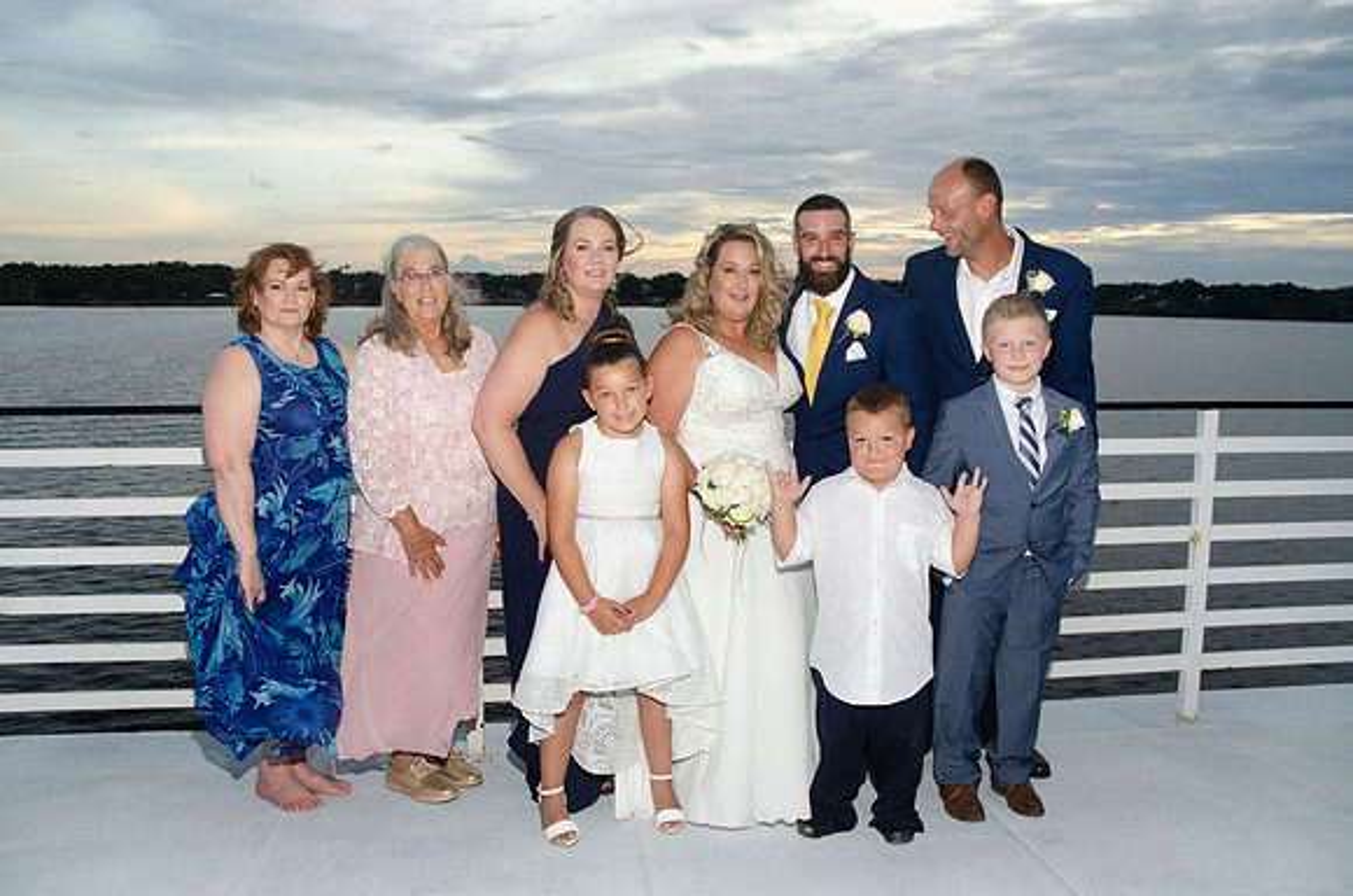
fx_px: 1013
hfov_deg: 67.5
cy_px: 448
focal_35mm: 27
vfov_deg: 47.7
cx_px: 676
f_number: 5.6
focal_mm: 18
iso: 200
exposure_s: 1/125
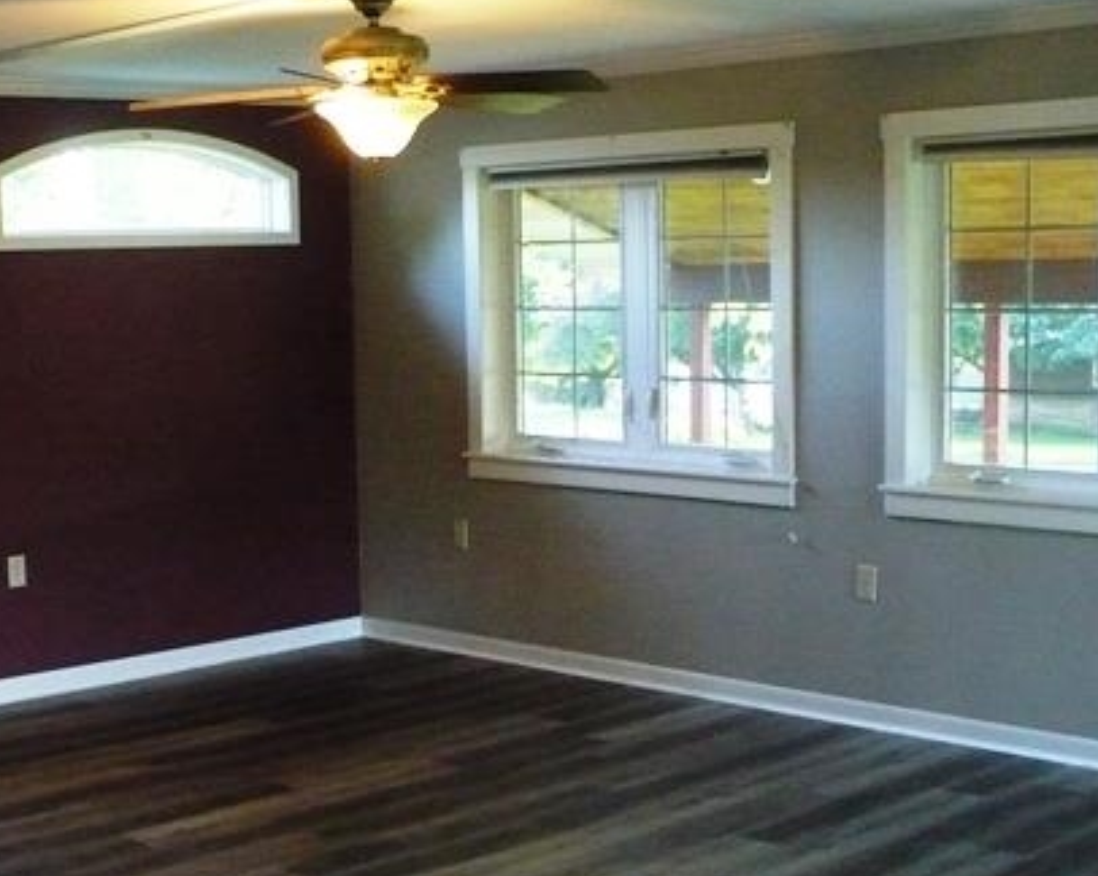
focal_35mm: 57
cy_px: 568
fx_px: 1851
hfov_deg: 32.6
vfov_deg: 26.5
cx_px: 325
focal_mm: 6.1
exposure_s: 1/30
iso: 640
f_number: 2.8
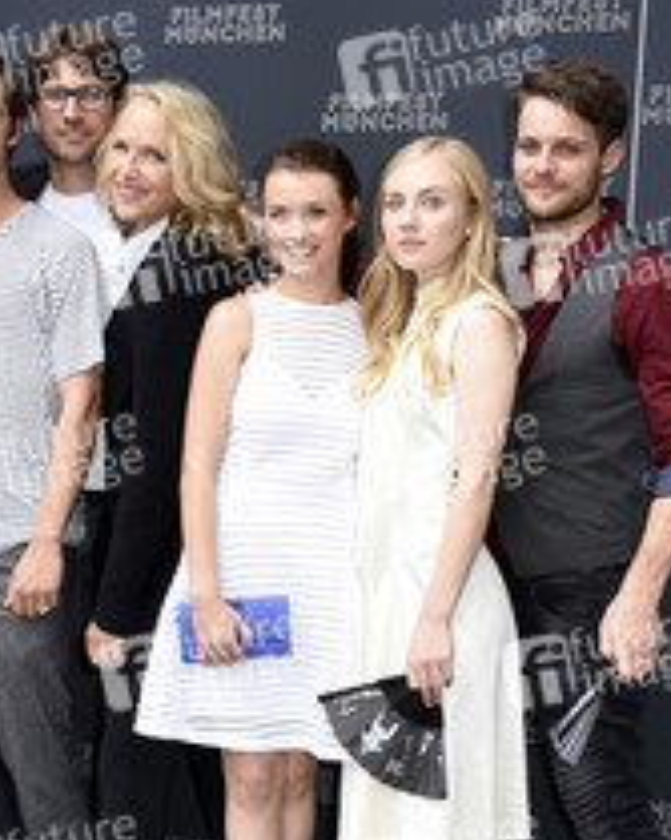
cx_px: 94
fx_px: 1963
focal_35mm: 79
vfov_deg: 24.0
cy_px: 563
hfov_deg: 19.1
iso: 500
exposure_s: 1/100
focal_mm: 26
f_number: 6.3
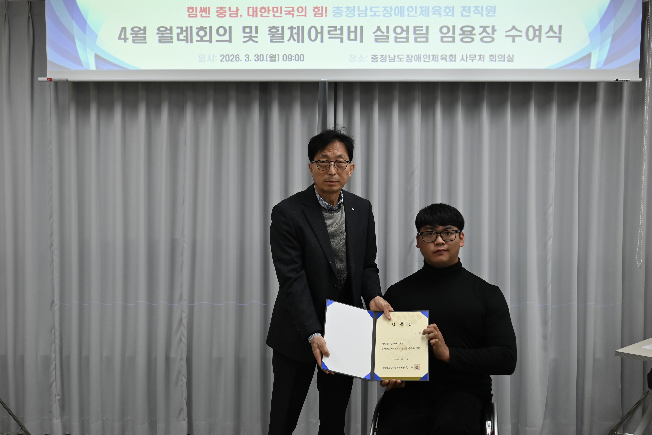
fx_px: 681
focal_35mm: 38
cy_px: 250
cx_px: 341
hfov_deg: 51.2
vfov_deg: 35.4
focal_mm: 32.5
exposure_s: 1/125
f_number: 4
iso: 640
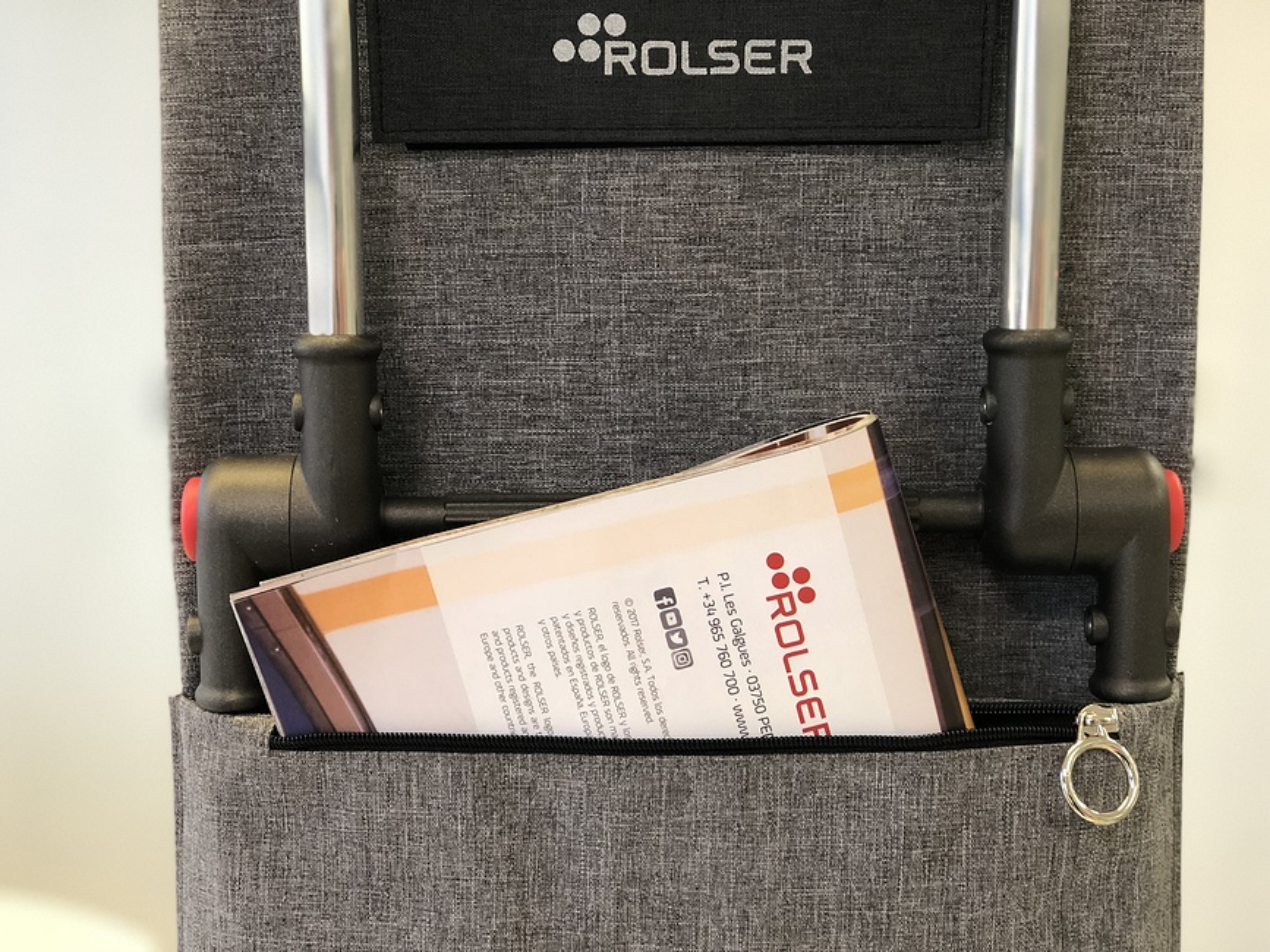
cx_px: 635
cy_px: 476
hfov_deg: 33.8
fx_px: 2091
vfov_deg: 25.7
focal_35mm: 57
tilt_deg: -8.2
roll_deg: +0.5
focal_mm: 6.6
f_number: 2.8
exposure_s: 1/50
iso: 200
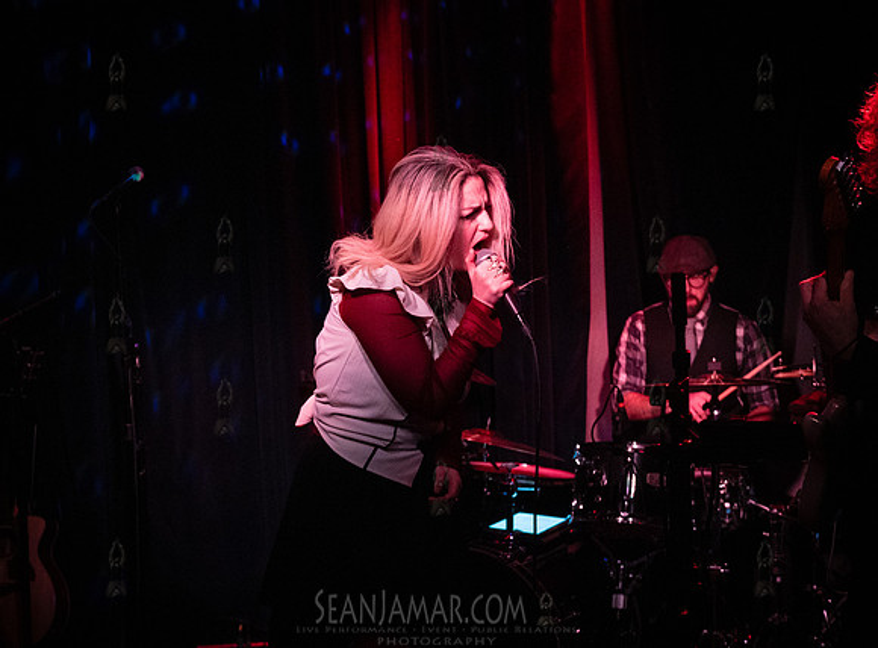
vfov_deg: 24.7
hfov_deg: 32.9
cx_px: 322
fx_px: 1480
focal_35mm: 59
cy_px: 359
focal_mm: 48
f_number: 4
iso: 12800
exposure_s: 1/320
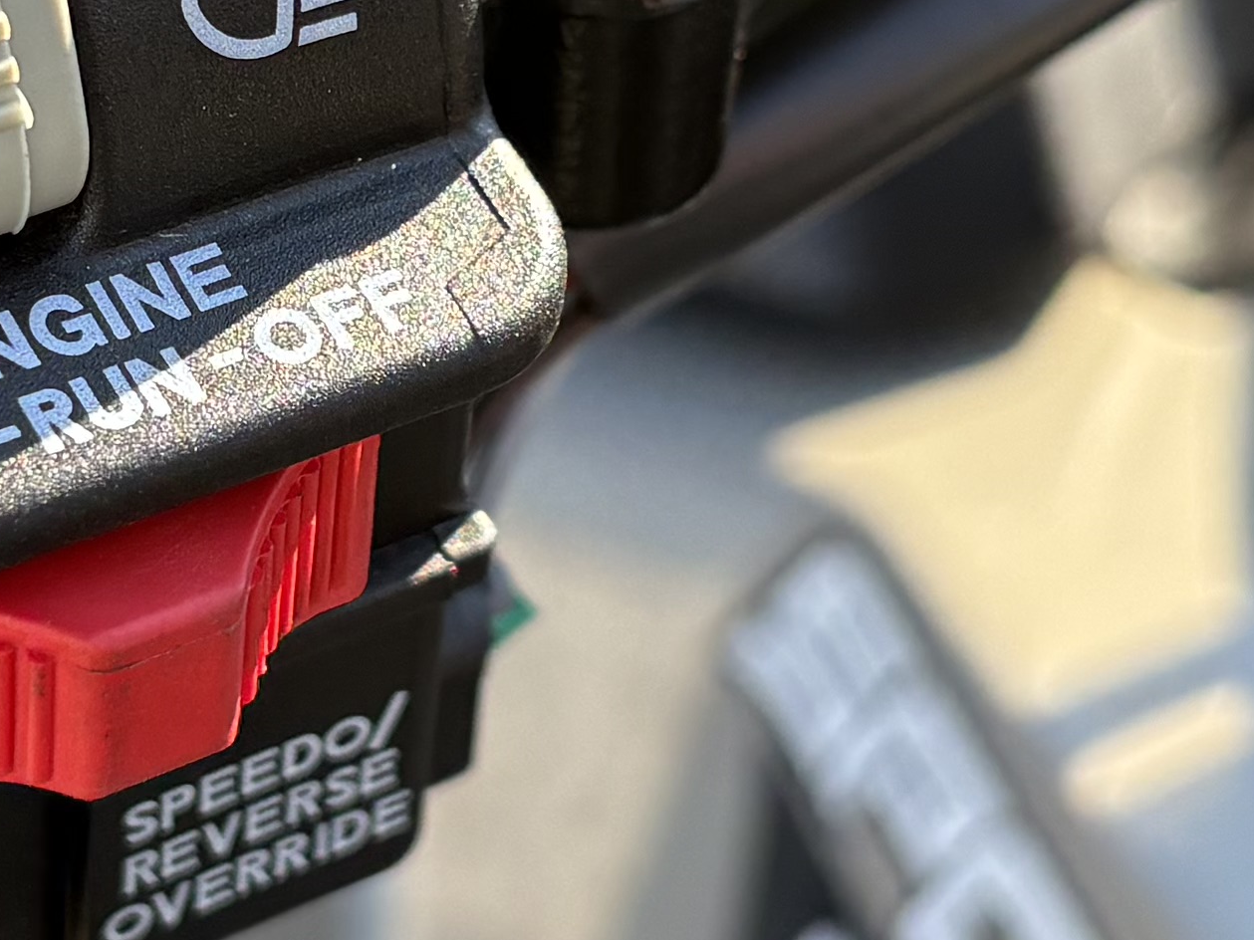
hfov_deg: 16.7
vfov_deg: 12.5
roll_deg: -4.0
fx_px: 4274
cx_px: 487
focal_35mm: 118
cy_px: 316
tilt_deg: -40.0
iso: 50
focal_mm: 5.96
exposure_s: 1/543
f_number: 1.6
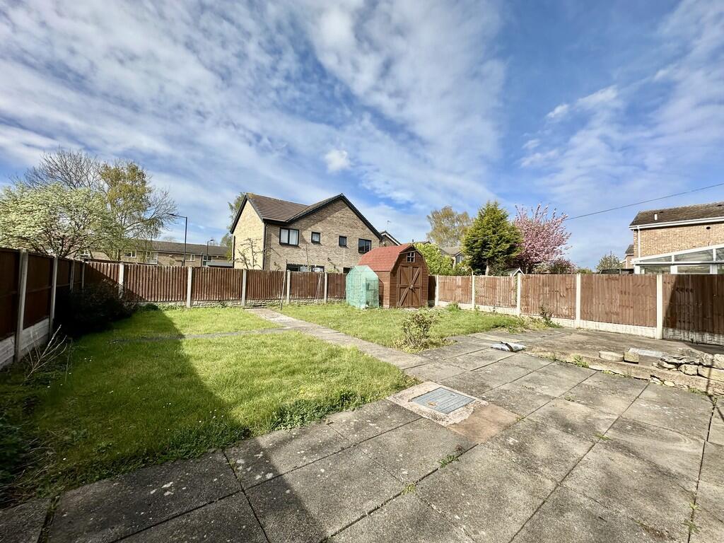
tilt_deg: +1.6
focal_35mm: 14
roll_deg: -2.1
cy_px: 272
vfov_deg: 85.7
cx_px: 362
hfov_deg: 102.1
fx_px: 293
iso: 50
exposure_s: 1/1949
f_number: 2.2
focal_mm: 2.22
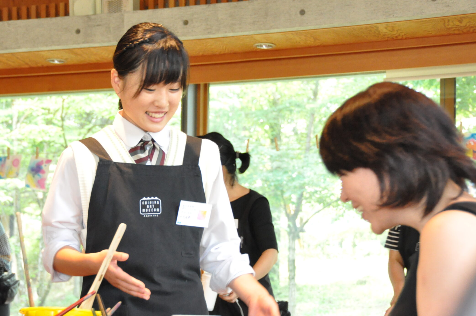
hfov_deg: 25.1
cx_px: 208
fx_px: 1070
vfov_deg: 16.8
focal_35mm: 81
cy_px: 191
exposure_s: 1/80
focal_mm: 44
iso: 3200
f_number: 4.5
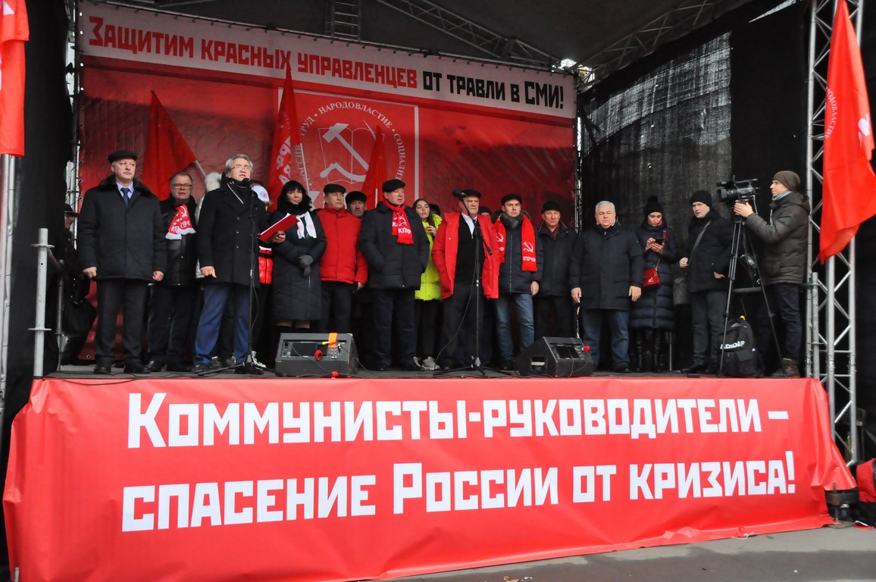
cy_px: 291
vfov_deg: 39.9
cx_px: 438
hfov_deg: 57.3
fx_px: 802
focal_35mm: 33
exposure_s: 1/200
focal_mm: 22
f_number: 7.1
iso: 3200
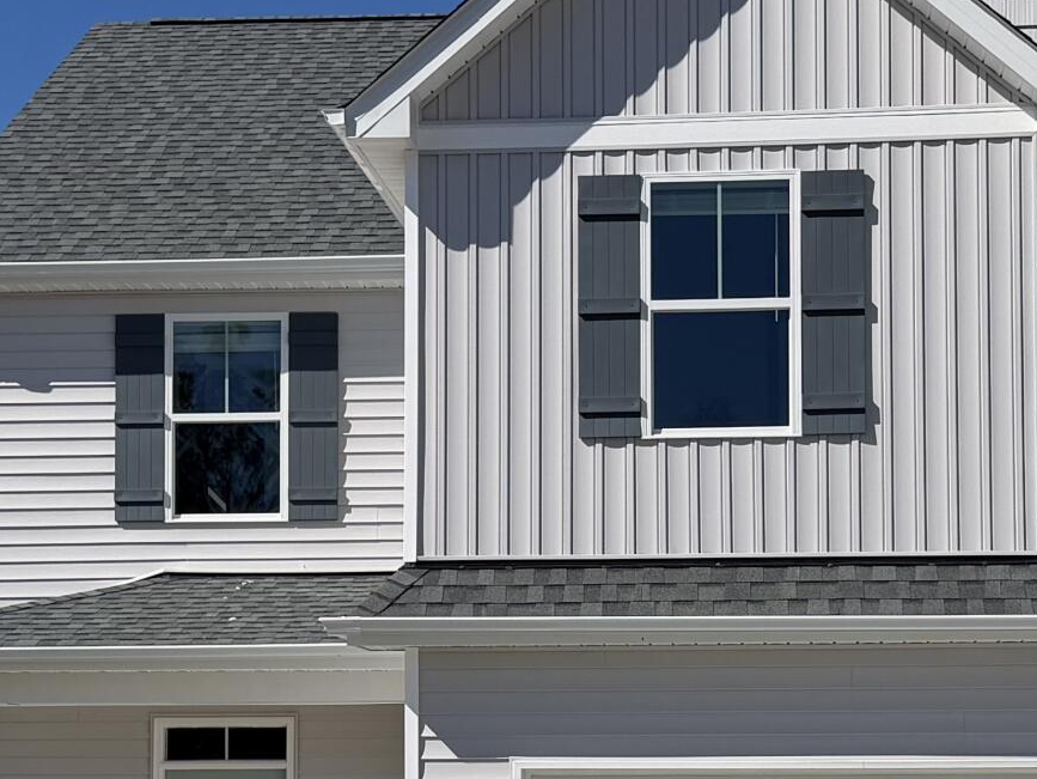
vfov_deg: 17.6
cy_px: 641
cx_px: 626
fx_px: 2487
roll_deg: +0.5
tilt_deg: +4.1
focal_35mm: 83
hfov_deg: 23.5
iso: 80
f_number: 1.78
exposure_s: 1/10309
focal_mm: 6.76
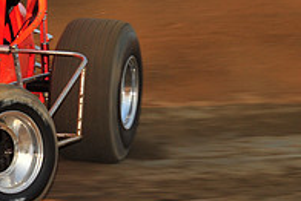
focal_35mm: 459
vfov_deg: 3.0
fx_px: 3840
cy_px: 34
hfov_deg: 4.5
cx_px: -114
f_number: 8
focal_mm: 155
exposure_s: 1/320
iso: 400
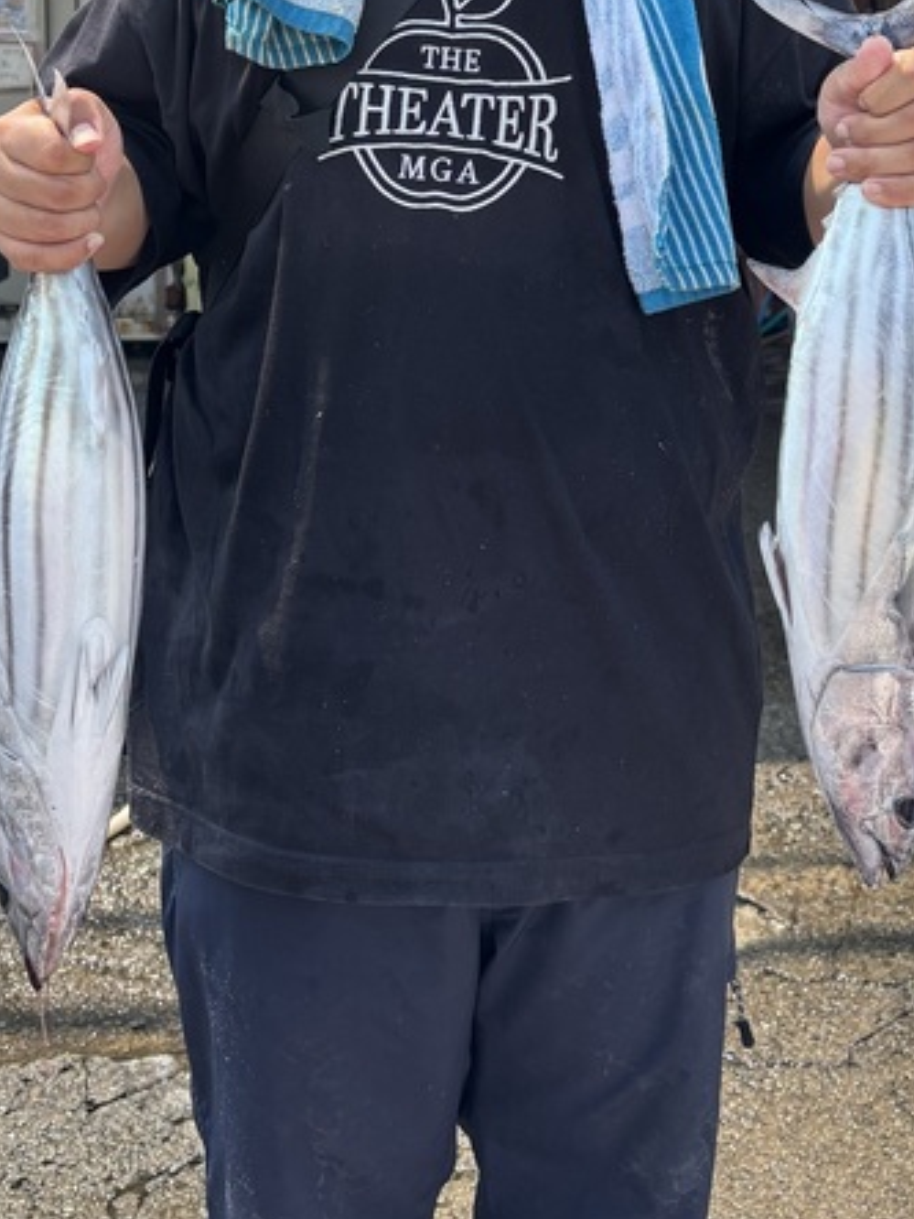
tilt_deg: +1.4
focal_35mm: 50
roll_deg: +0.3
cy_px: 124
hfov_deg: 29.1
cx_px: 502
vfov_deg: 35.9
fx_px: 1760
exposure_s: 1/837
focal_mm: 5.96
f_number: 1.6
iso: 50
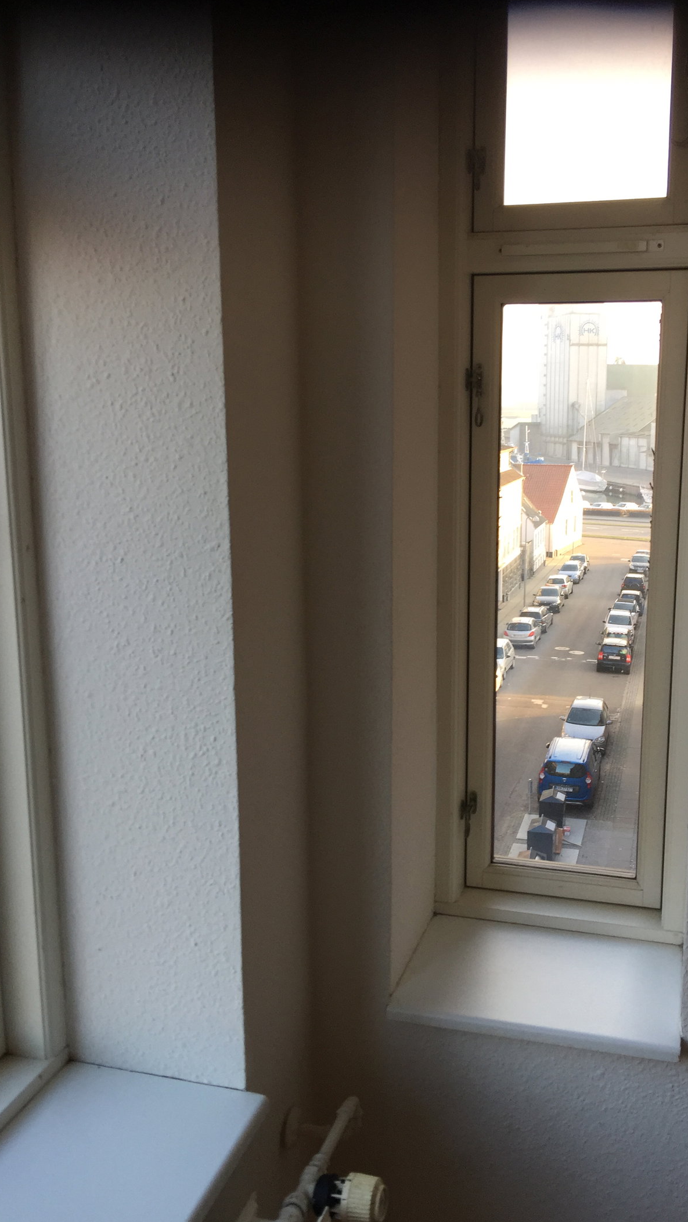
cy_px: 615
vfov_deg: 61.0
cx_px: 430
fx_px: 1038
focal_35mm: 32
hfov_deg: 36.5
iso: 40
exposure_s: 1/100
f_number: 2.2
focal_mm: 4.15
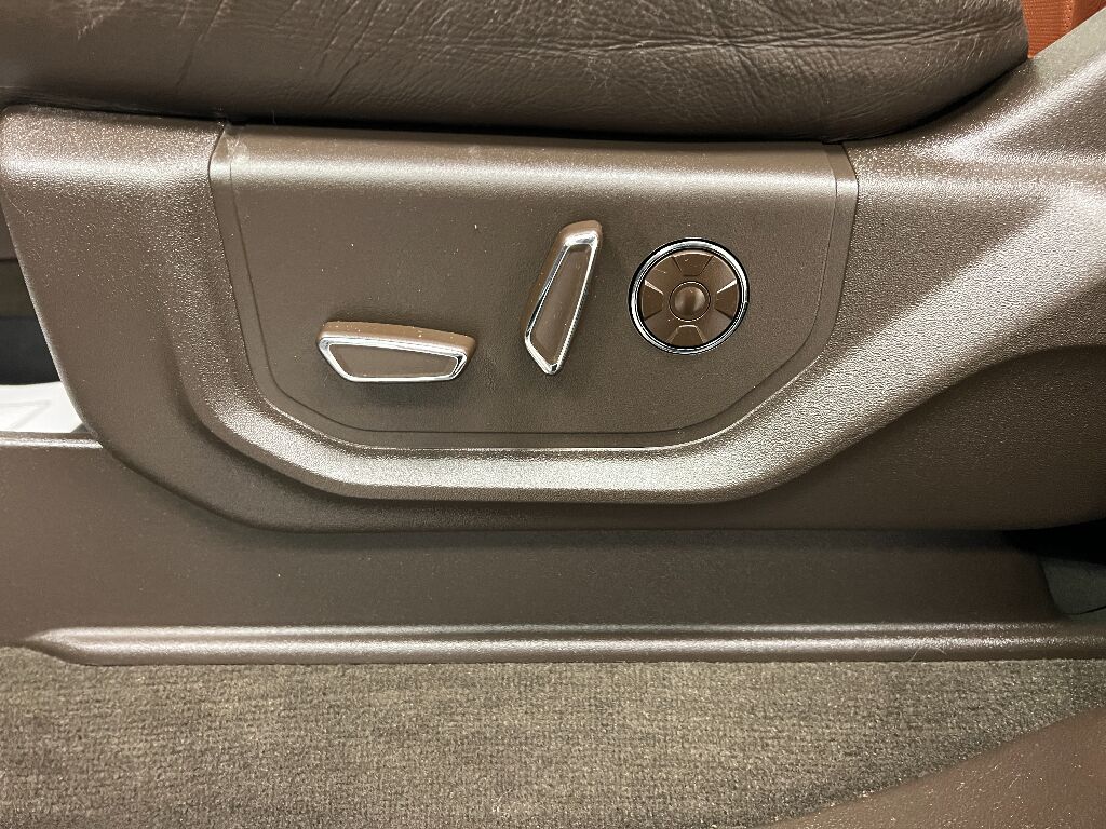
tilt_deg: -22.5
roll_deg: -0.5
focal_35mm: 26
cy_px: 414
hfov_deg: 67.3
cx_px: 553
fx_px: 831
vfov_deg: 53.1
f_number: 1.5
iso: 500
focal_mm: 5.7
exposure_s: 1/40
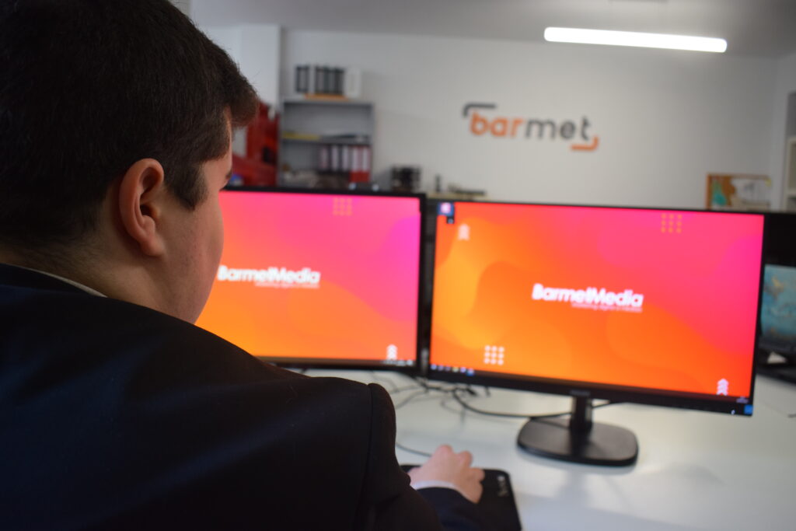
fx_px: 697
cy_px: 266
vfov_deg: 41.7
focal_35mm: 32
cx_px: 398
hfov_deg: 59.5
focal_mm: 21
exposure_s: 1/60
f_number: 4
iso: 640
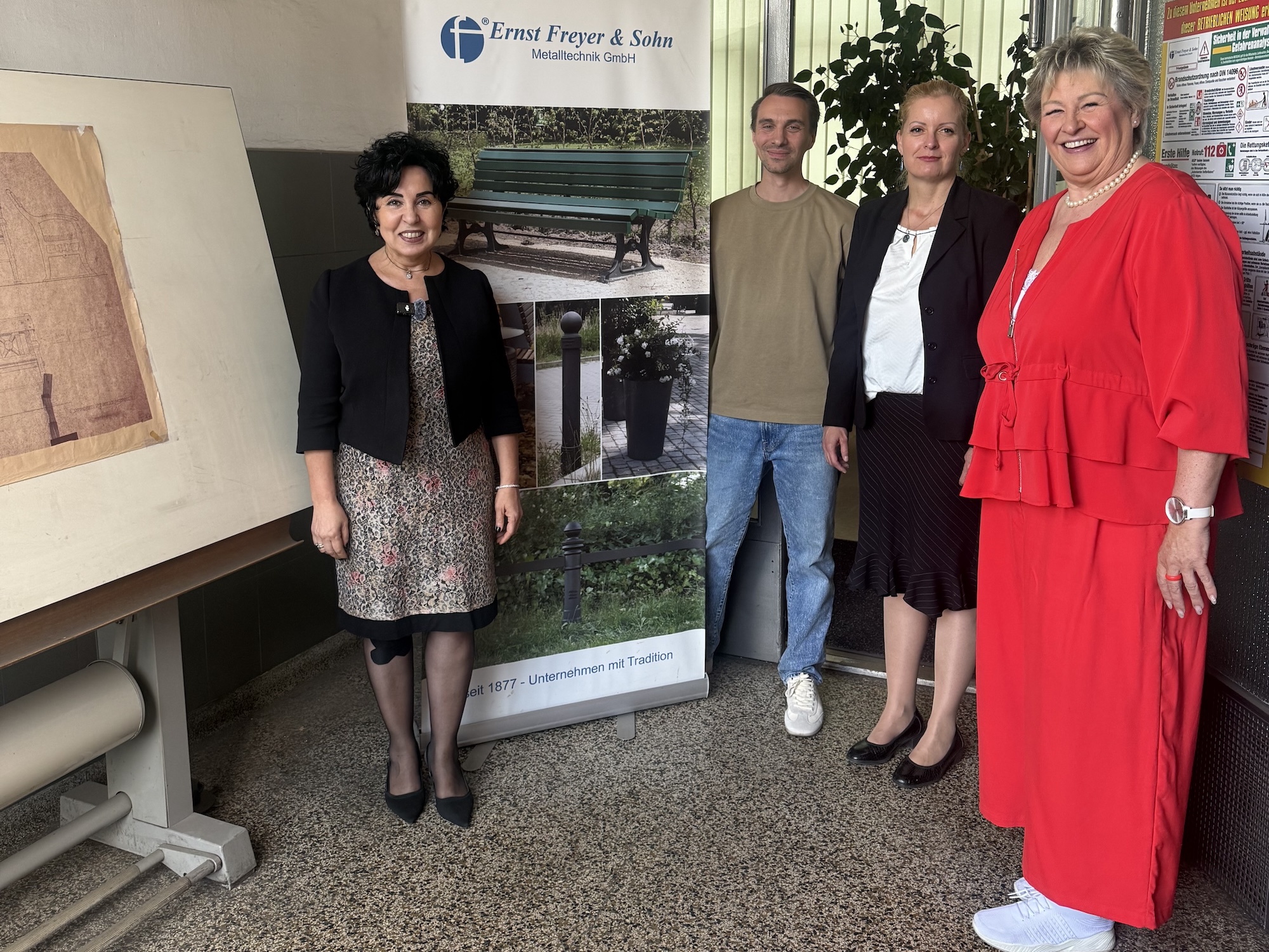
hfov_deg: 71.6
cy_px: 476
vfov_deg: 56.8
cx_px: 634
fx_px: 880
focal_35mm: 24
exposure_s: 1/121
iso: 200
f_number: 1.78
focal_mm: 6.76
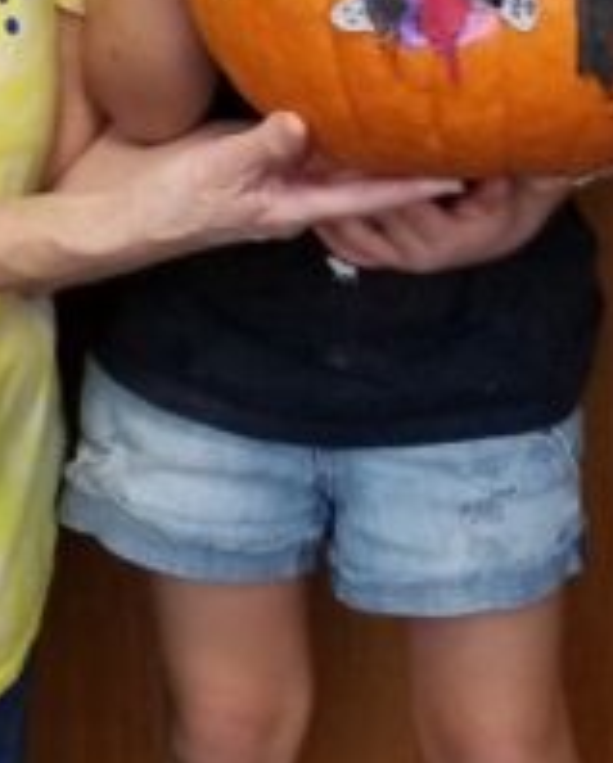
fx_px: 2964
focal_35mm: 131
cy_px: -339
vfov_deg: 13.9
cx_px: 147
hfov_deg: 11.8
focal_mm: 4.25
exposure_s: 1/30
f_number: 1.7
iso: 160
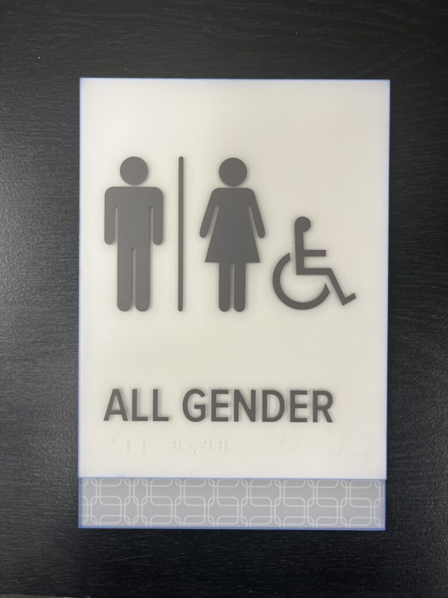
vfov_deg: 67.3
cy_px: 299
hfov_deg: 53.1
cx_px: 224
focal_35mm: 26
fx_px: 449
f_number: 1.6
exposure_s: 1/60
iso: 80
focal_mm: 5.1
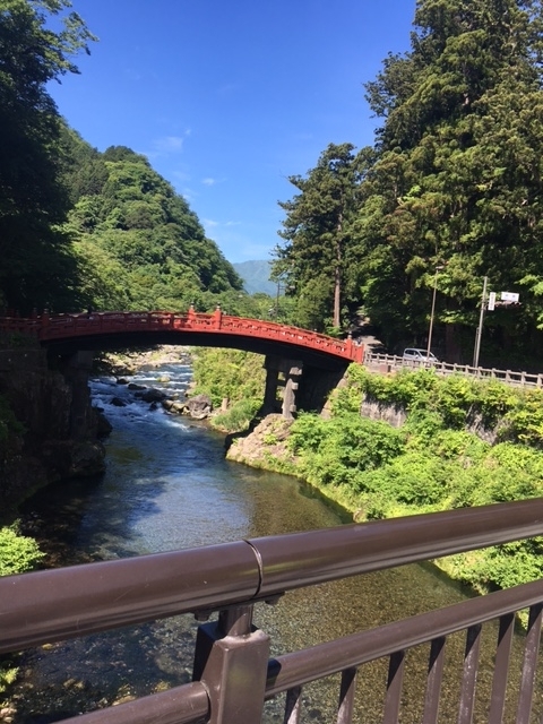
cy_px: 362
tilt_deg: -5.3
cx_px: 272
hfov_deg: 48.2
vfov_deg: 61.7
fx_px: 607
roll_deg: -5.2
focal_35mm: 29
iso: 25
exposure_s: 1/739
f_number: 2.2
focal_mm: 4.15
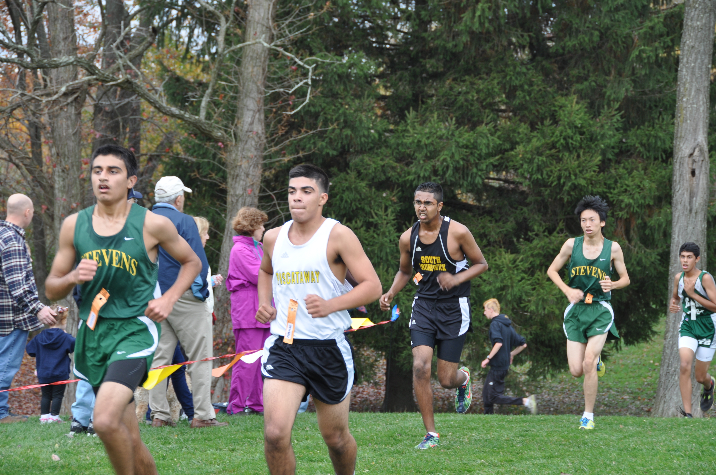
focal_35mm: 105
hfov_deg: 19.5
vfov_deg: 13.0
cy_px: 238
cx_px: 358
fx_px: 2086
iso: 200
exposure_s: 1/160
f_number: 6.3
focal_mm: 70
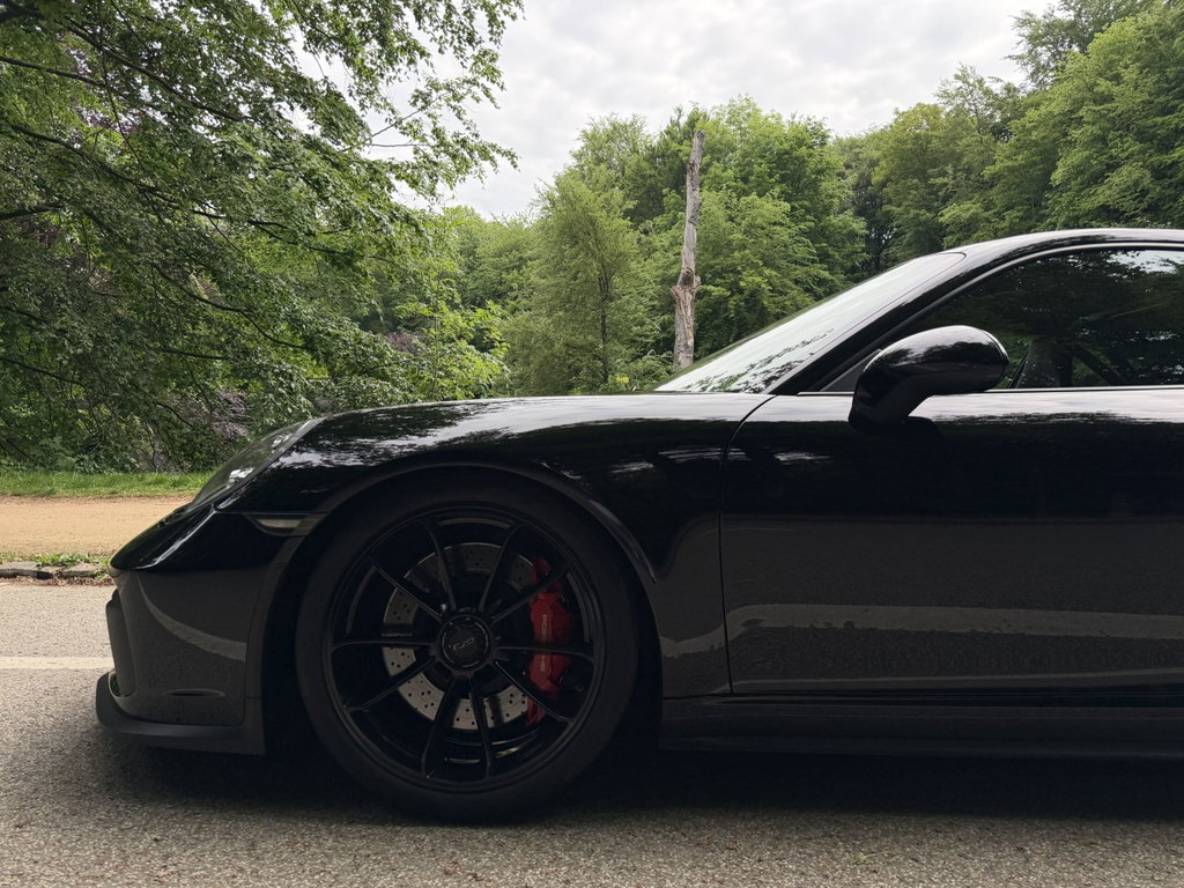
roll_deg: -1.3
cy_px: 444
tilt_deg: -2.4
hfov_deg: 71.6
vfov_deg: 56.8
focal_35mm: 24
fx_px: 821
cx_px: 592
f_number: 1.78
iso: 100
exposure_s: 1/2169
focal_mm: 6.76
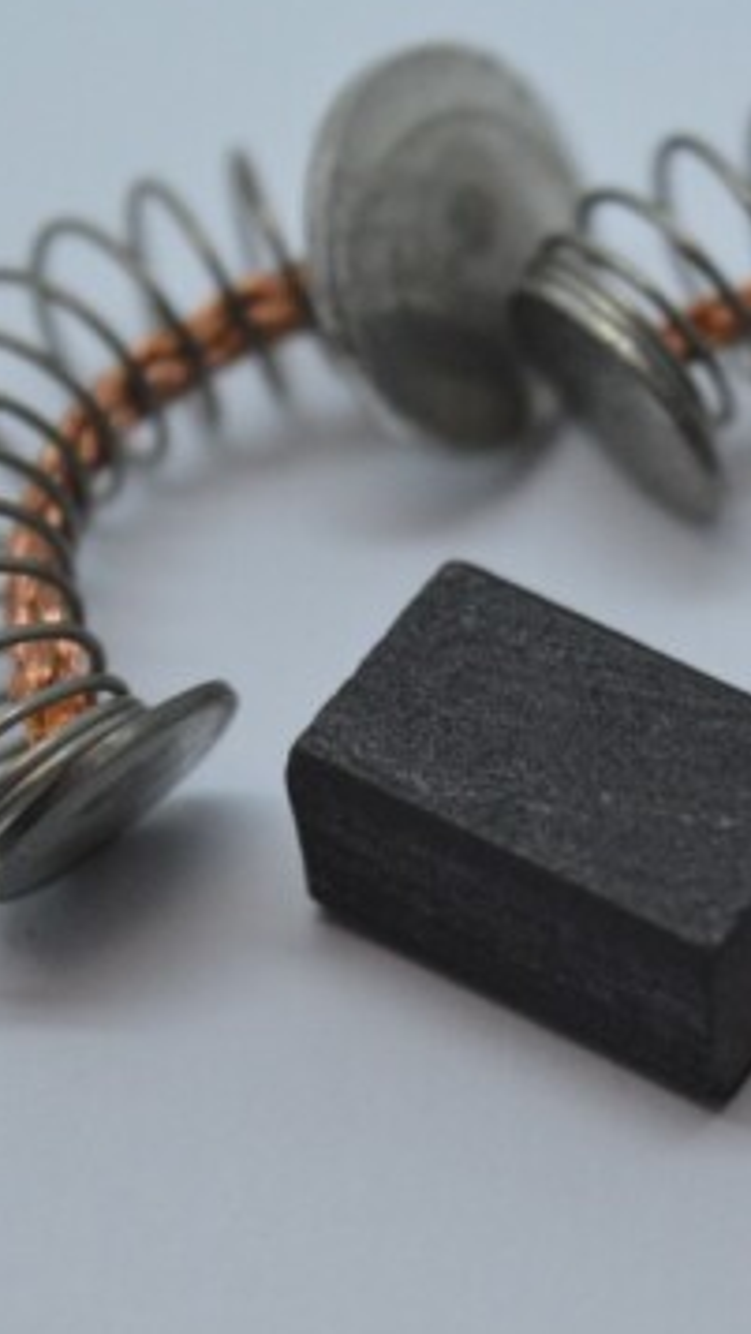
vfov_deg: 12.4
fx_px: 6157
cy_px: 603
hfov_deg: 7.0
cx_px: 725
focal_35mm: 174
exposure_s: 1/125
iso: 400
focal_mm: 55
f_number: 5.6
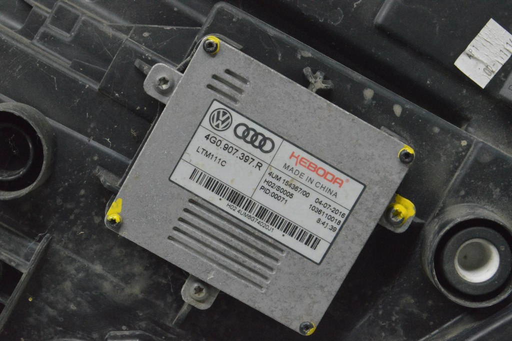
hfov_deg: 24.6
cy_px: 170
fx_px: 1172
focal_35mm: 82
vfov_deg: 16.5
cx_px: 256
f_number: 20
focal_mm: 55
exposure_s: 1/15
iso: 6400
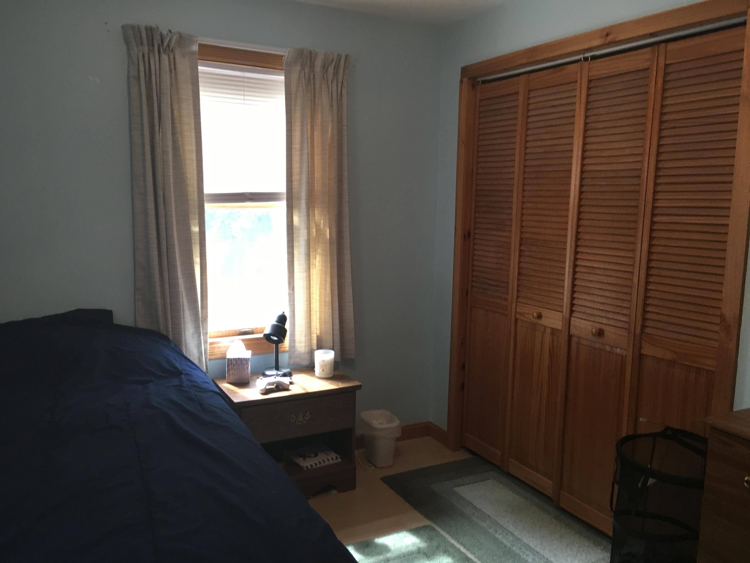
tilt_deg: -4.0
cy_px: 282
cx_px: 375
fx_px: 628
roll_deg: -0.6
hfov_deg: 61.7
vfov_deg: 48.2
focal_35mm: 29
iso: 80
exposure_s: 1/30
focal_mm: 4.15
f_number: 2.2
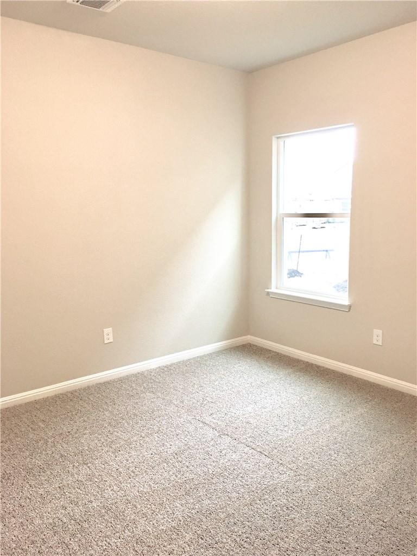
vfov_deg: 61.7
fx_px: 466
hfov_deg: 48.2
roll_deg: +0.8
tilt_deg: -7.4
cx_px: 208
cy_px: 278
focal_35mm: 29
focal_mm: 4.15
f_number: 2.2
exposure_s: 1/15
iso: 64
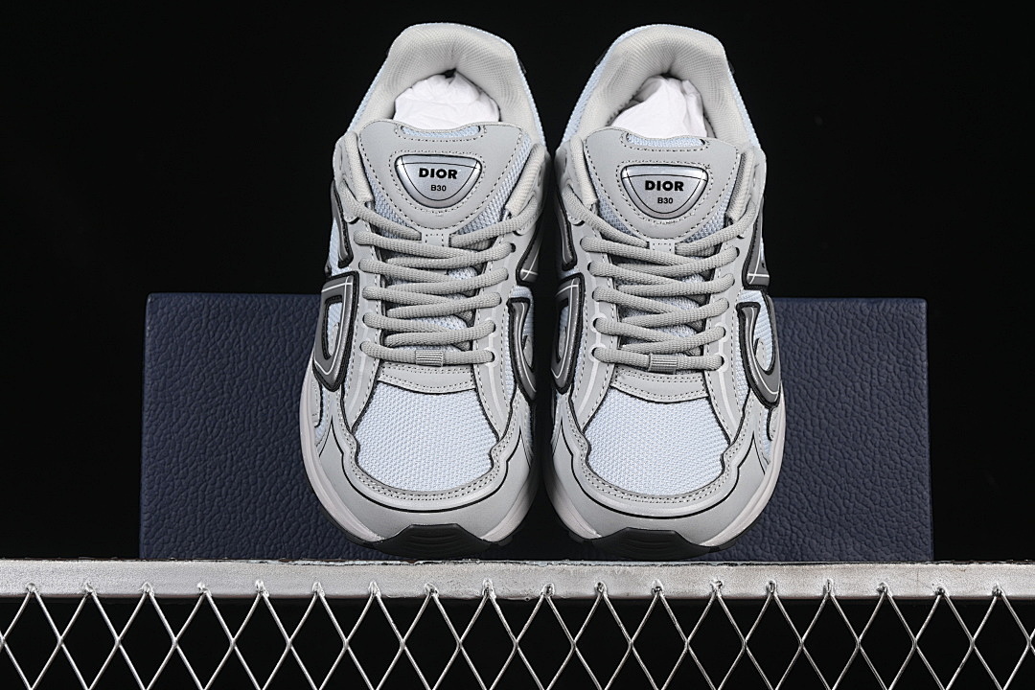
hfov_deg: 27.0
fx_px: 2156
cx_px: 518
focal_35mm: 75
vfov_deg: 18.2
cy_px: 345
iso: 160
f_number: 7.1
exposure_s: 1/60
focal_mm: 50
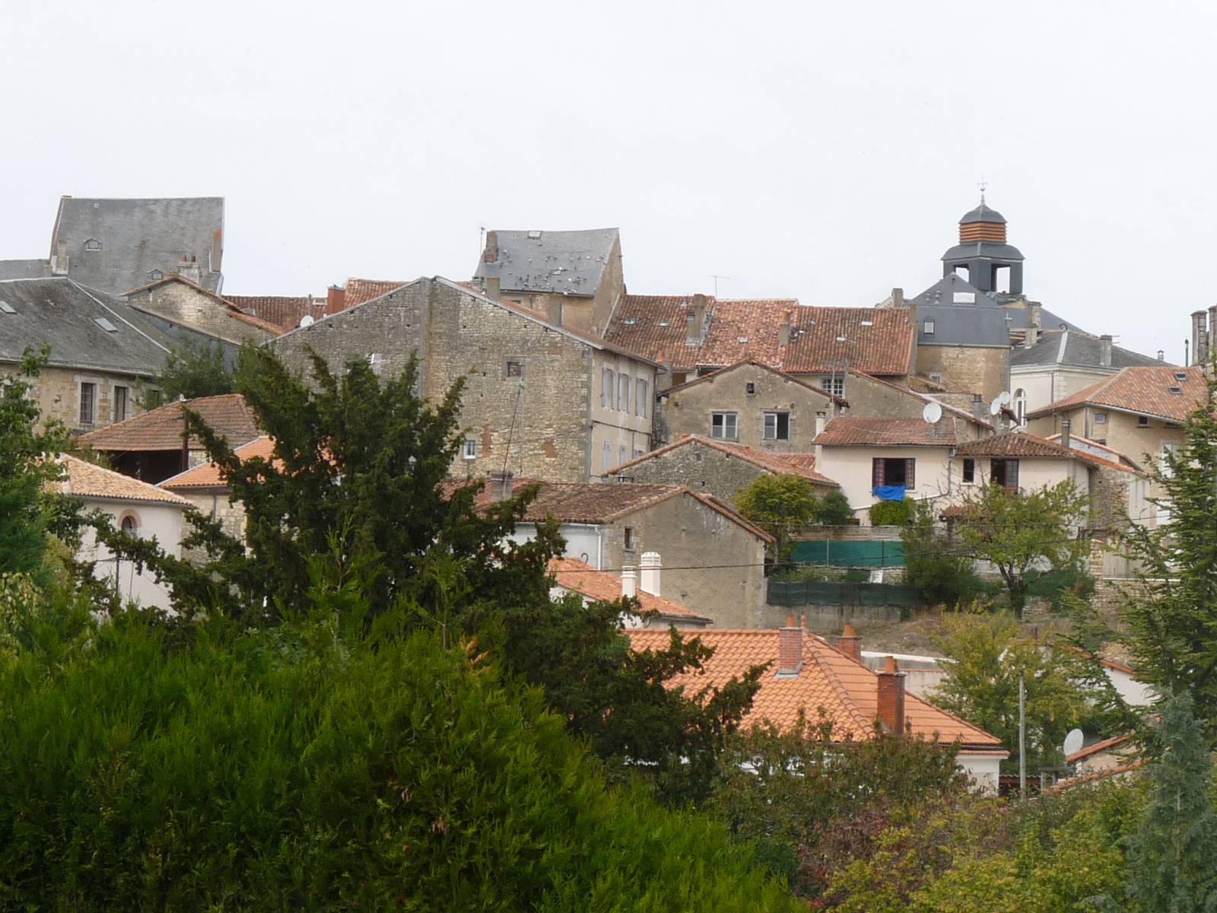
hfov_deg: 14.3
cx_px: 608
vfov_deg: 10.7
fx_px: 4852
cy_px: 456
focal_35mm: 138
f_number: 5.6
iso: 100
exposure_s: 1/250
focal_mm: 13.8
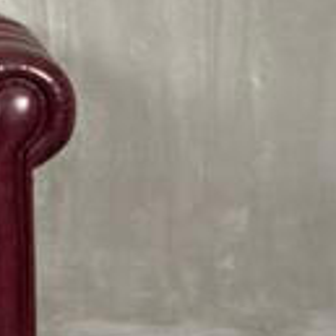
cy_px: -177
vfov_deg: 10.9
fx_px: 1691
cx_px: -181
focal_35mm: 154
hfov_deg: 10.9
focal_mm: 6.76
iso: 160
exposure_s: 1/121
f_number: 1.78
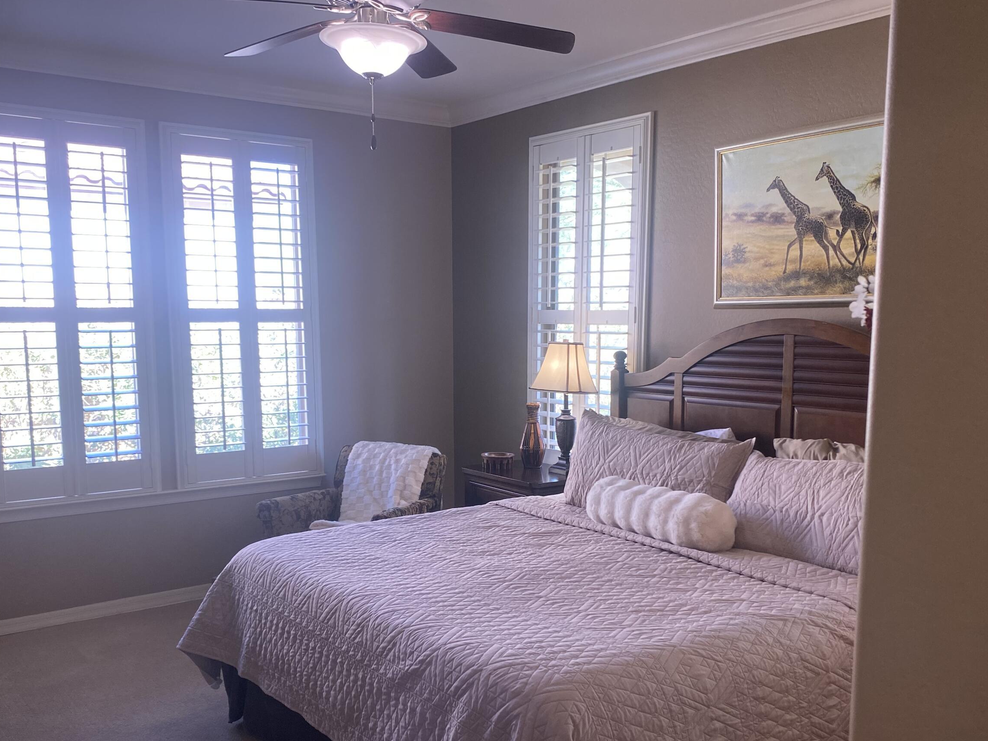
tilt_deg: -10.3
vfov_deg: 41.5
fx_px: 971
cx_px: 503
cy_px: 468
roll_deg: +0.3
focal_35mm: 34
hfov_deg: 53.9
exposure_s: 1/120
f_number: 1.8
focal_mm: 4.25
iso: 80
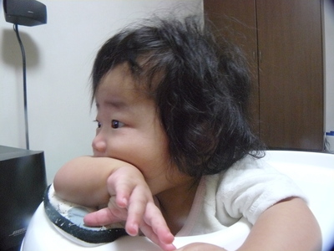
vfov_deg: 39.7
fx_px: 347
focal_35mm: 36
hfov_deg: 51.4
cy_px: 126
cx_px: 167
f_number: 2.8
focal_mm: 6
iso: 400
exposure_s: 1/15
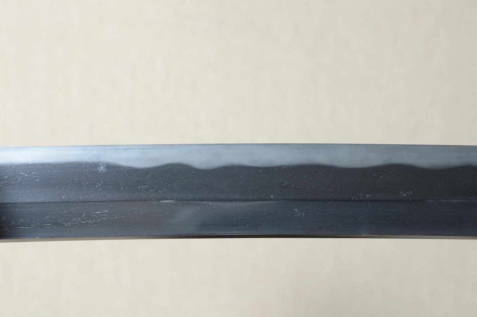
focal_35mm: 120
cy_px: 158
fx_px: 1589
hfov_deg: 17.1
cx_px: 238
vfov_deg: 11.4
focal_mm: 80
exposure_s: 1/2
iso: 400
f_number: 11
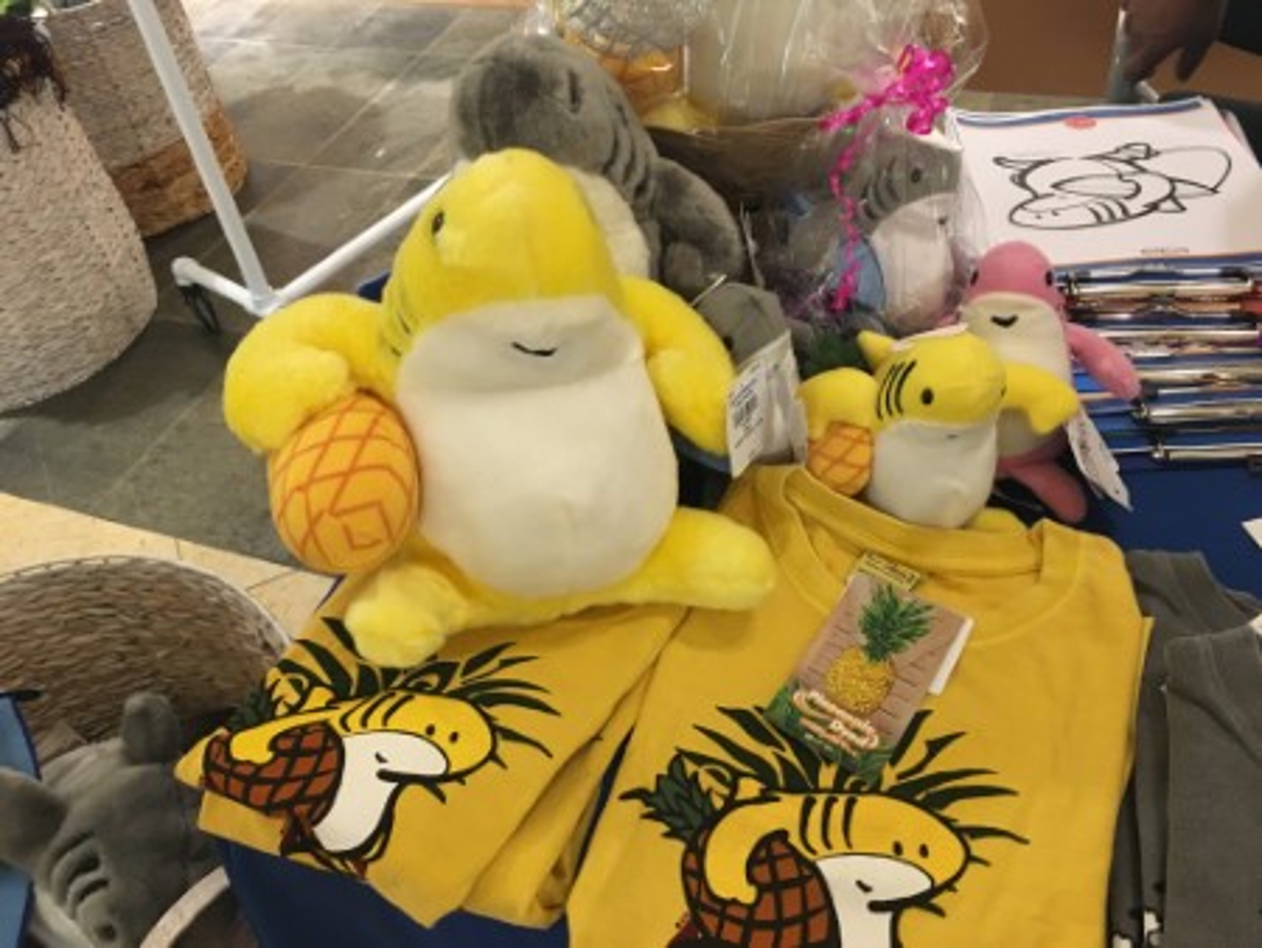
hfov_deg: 61.6
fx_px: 1058
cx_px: 631
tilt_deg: -44.4
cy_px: 474
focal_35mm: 29
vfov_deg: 48.3
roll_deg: +8.7
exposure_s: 1/30
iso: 160
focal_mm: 4.15
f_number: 2.2
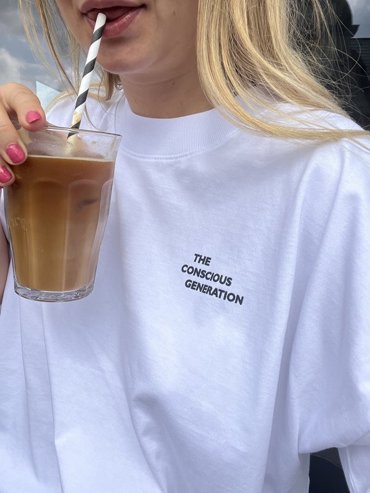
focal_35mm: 30
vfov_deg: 60.0
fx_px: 428
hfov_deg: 46.8
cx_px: 185
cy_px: 246
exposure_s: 1/806
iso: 32
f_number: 2.2
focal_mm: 2.71
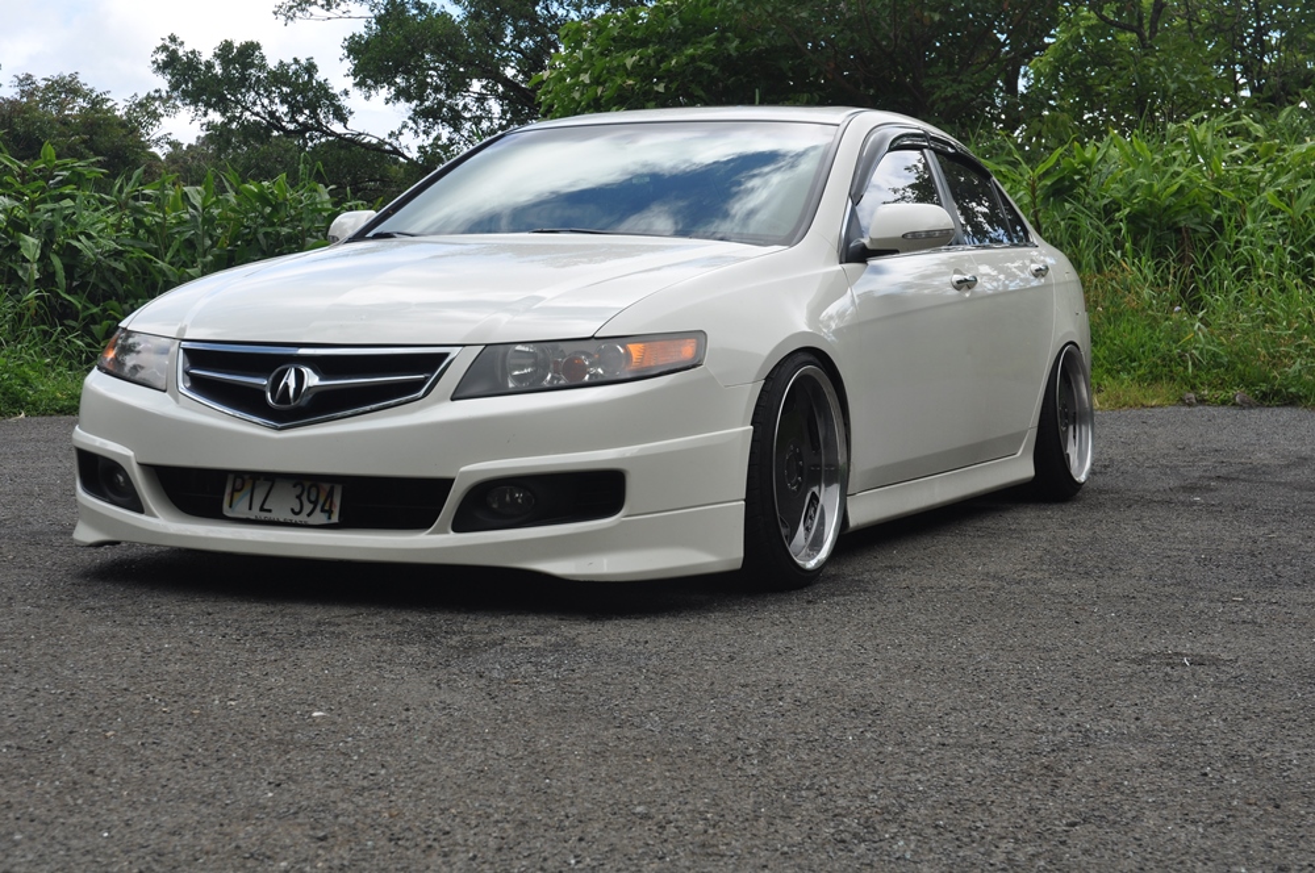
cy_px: 436
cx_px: 658
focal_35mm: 57
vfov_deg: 23.7
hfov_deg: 35.1
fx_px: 2079
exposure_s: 1/200
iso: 200
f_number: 7.1
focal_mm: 38
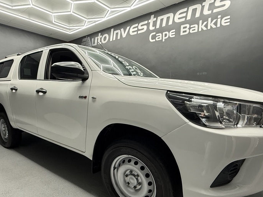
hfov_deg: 79.0
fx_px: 160
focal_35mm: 21
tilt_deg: -8.3
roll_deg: +0.5
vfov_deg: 63.0
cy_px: 117
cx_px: 126
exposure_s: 1/99
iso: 160
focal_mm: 2.22
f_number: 2.2
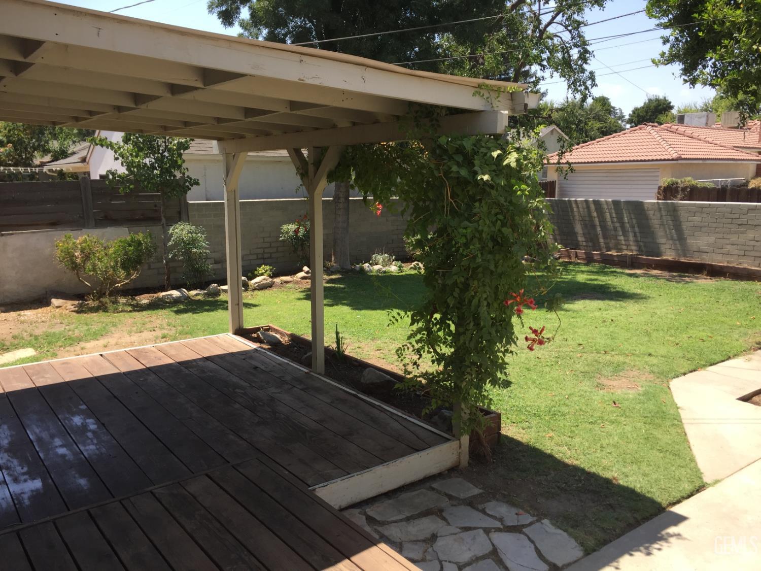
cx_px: 380
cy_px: 286
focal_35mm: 29
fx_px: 638
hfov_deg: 61.7
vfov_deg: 48.2
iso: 32
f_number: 2.2
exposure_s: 1/879
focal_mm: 4.15
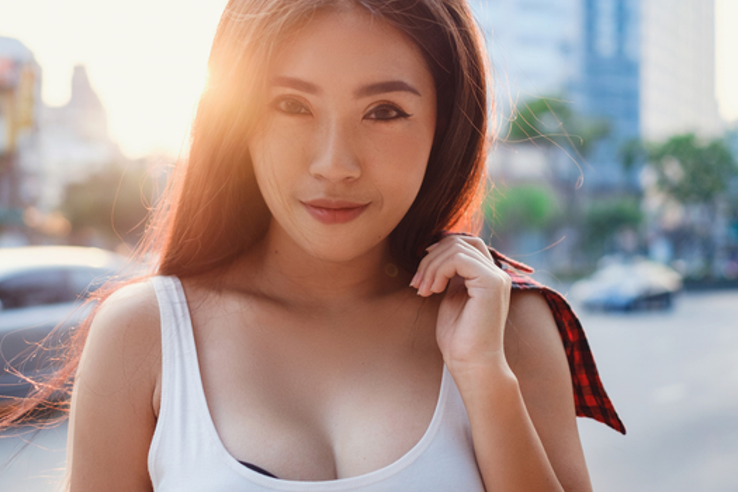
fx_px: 943
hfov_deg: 42.7
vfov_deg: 29.2
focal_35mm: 46
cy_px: 226
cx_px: 347
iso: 400
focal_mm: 23
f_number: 1.4
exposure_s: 1/1000
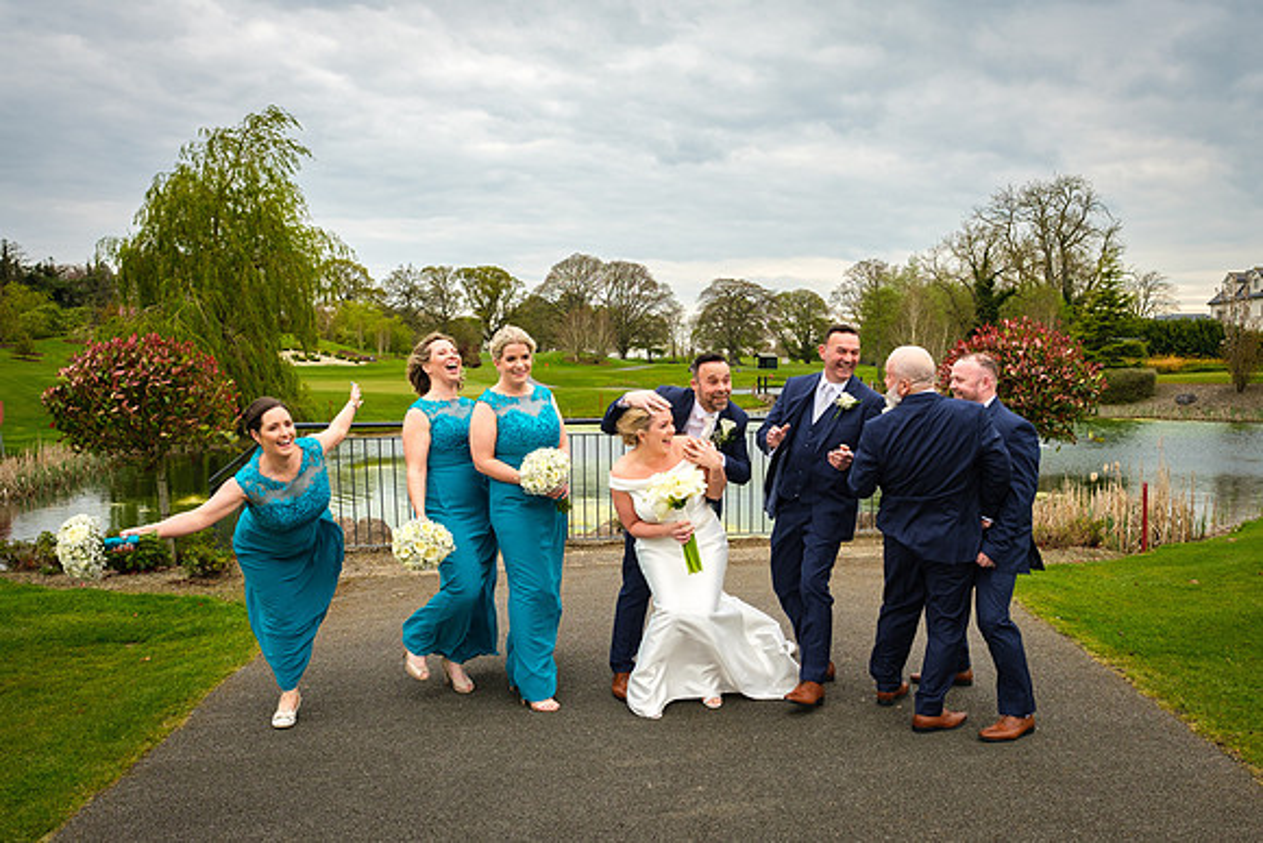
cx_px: 708
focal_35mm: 27
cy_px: 472
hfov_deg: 67.2
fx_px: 946
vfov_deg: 47.9
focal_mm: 16
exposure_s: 1/200
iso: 320
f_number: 6.4
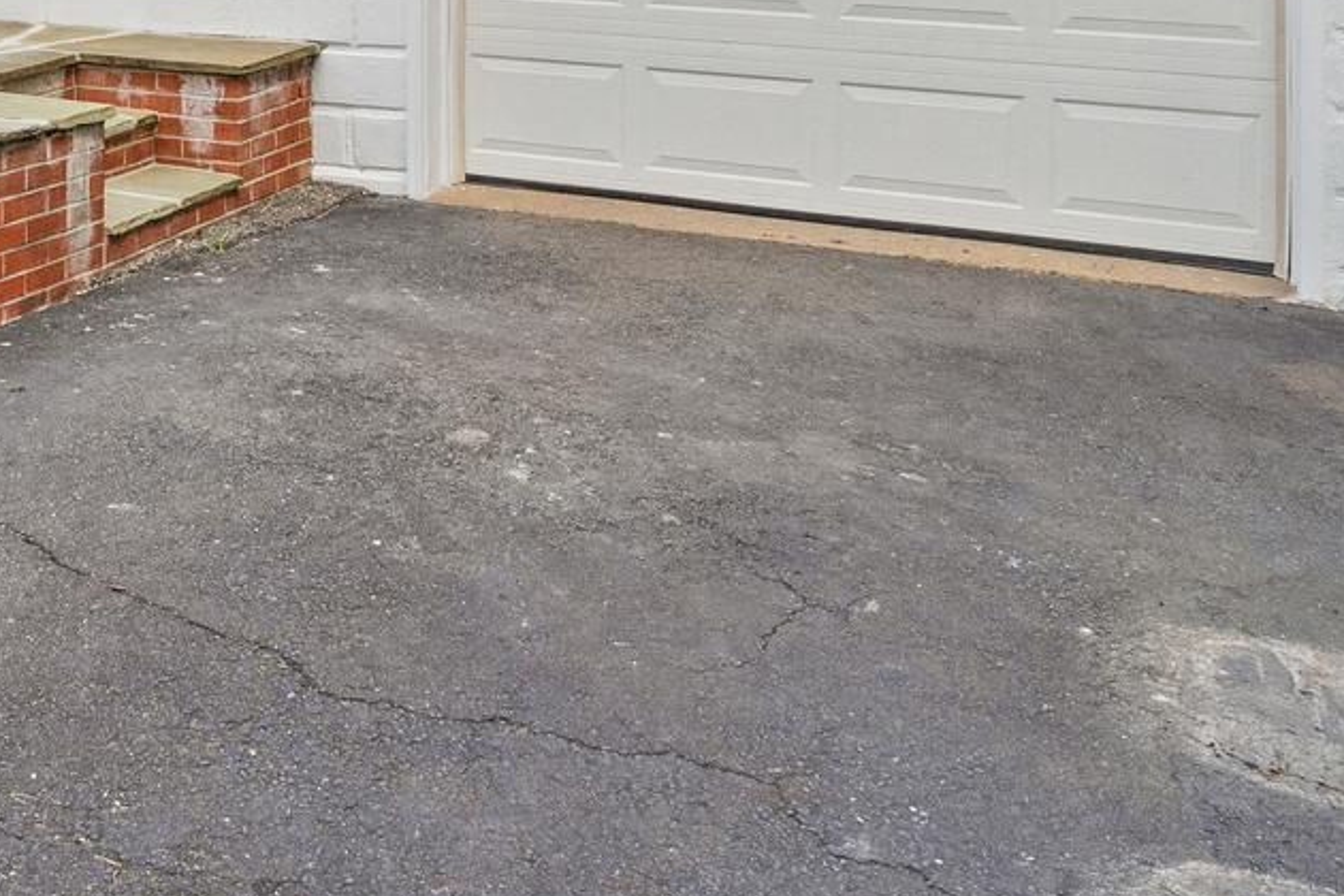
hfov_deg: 34.2
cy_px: -178
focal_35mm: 52
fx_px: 1941
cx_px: -47
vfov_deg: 23.7
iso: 800
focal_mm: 16
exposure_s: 1/125
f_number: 8
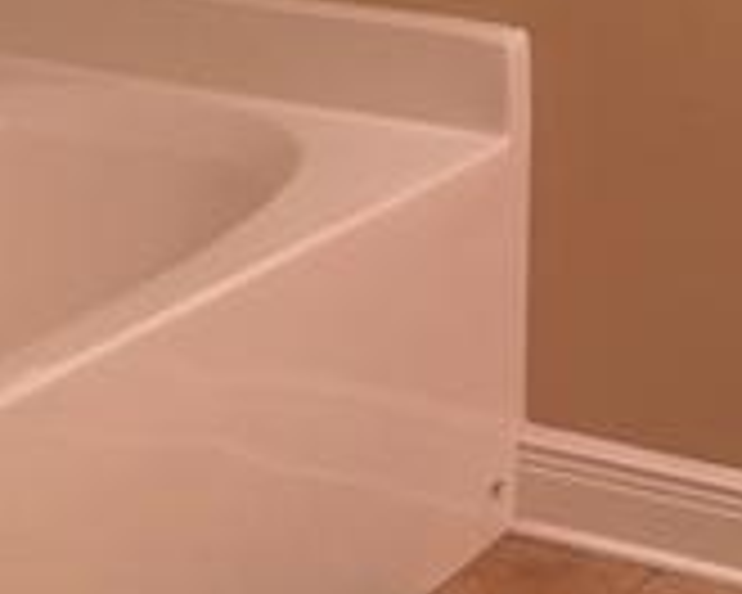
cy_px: -446
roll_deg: -0.5
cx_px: 715
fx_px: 2416
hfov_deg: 17.1
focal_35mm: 110
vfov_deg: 12.8
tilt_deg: -2.8
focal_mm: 4.15
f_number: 2.2
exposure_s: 1/15
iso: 40
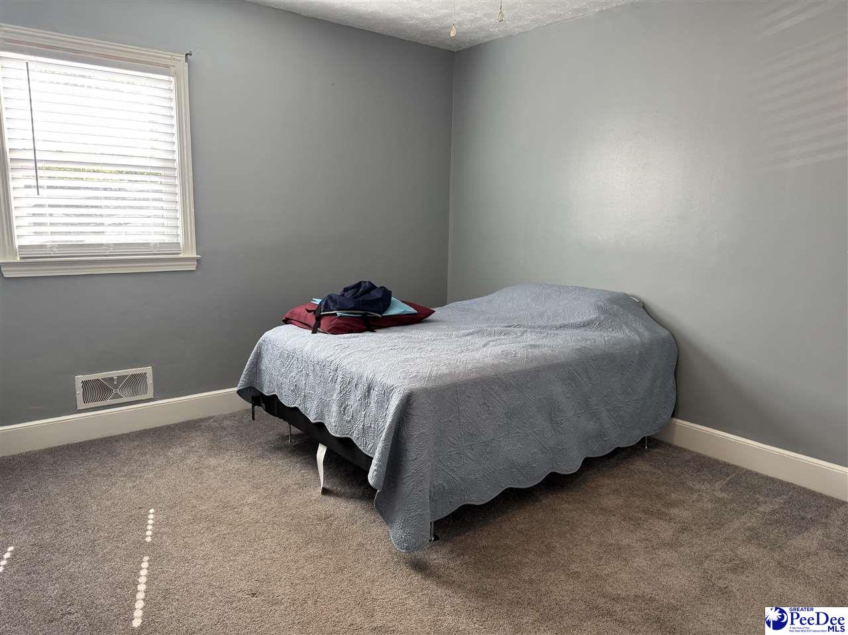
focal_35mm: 24
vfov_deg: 56.8
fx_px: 588
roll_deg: -1.4
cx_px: 424
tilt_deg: -10.7
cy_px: 318
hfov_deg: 71.6
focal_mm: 6.76
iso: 200
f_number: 1.78
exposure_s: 1/120
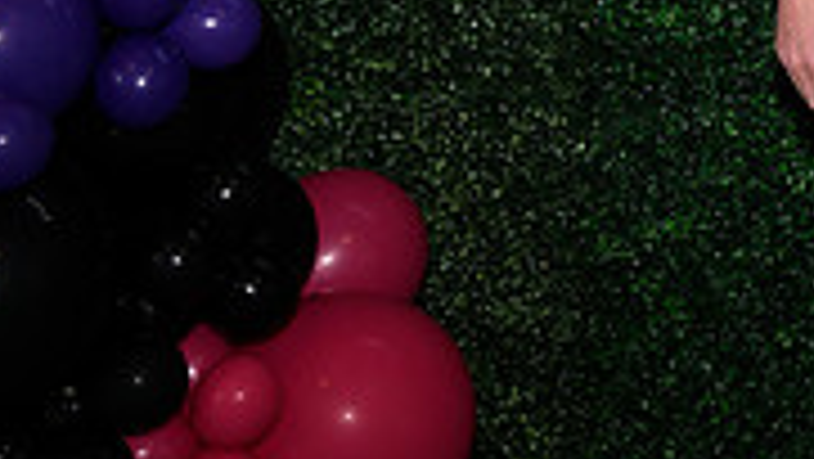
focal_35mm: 104
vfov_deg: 10.8
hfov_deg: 19.0
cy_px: -398
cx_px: 1061
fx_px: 2246
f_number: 6.3
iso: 500
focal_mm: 31
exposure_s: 1/60
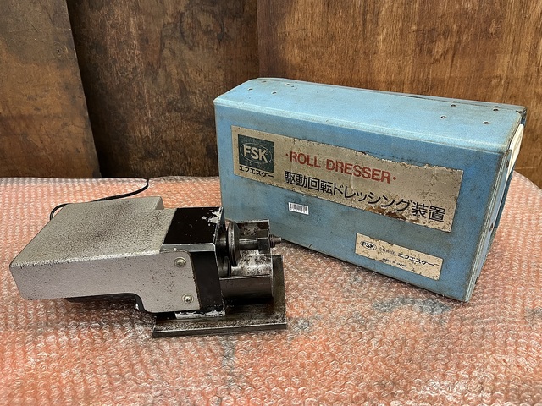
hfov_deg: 67.3
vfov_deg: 53.1
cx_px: 271
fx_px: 407
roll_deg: +1.6
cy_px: 203
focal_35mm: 26
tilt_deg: -28.0
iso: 160
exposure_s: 1/60
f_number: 1.6
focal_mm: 5.1
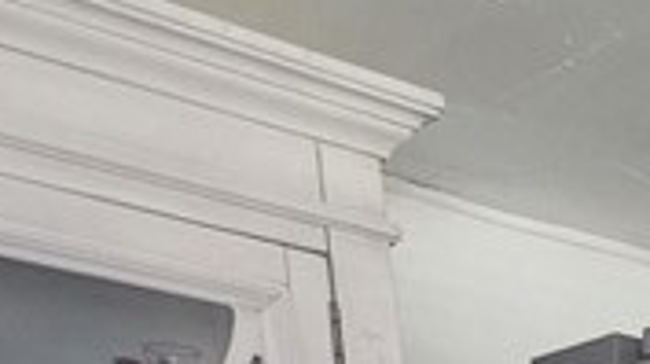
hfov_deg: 18.0
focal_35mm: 82
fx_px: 1411
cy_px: 1015
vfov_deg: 11.0
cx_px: 1296
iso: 640
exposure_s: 1/30
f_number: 2.2
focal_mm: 2.2
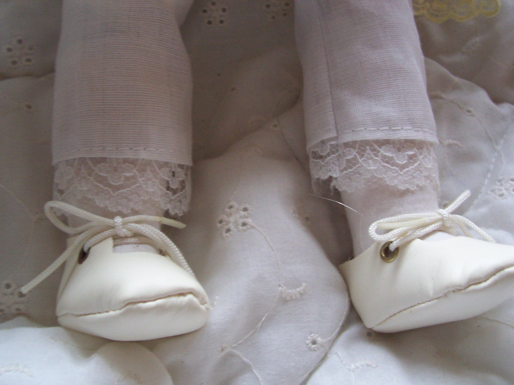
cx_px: 257
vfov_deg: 38.7
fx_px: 549
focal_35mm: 37
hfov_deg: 50.1
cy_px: 192
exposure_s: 1/15
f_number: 2.8
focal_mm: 5.6
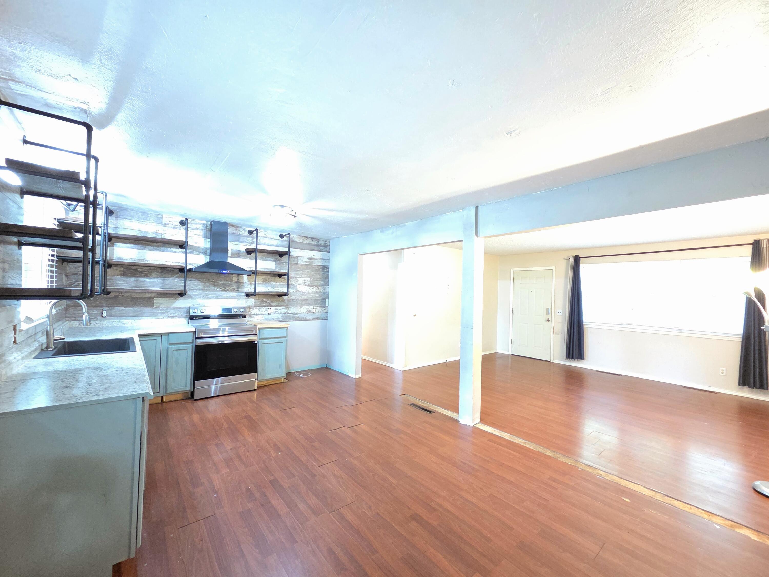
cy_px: 288
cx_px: 384
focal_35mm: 13
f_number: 2.2
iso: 1600
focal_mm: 2.2
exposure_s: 1/24
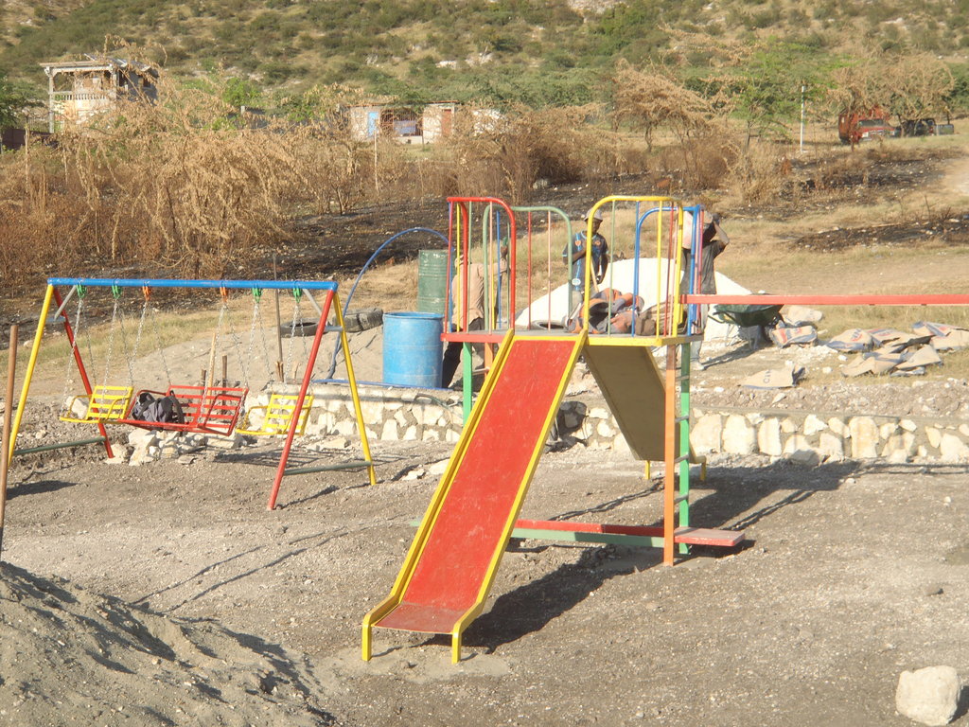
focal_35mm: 57
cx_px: 484
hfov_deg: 33.8
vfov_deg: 25.7
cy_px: 364
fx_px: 1596
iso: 64
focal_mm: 10.34
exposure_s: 1/400
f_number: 4.5
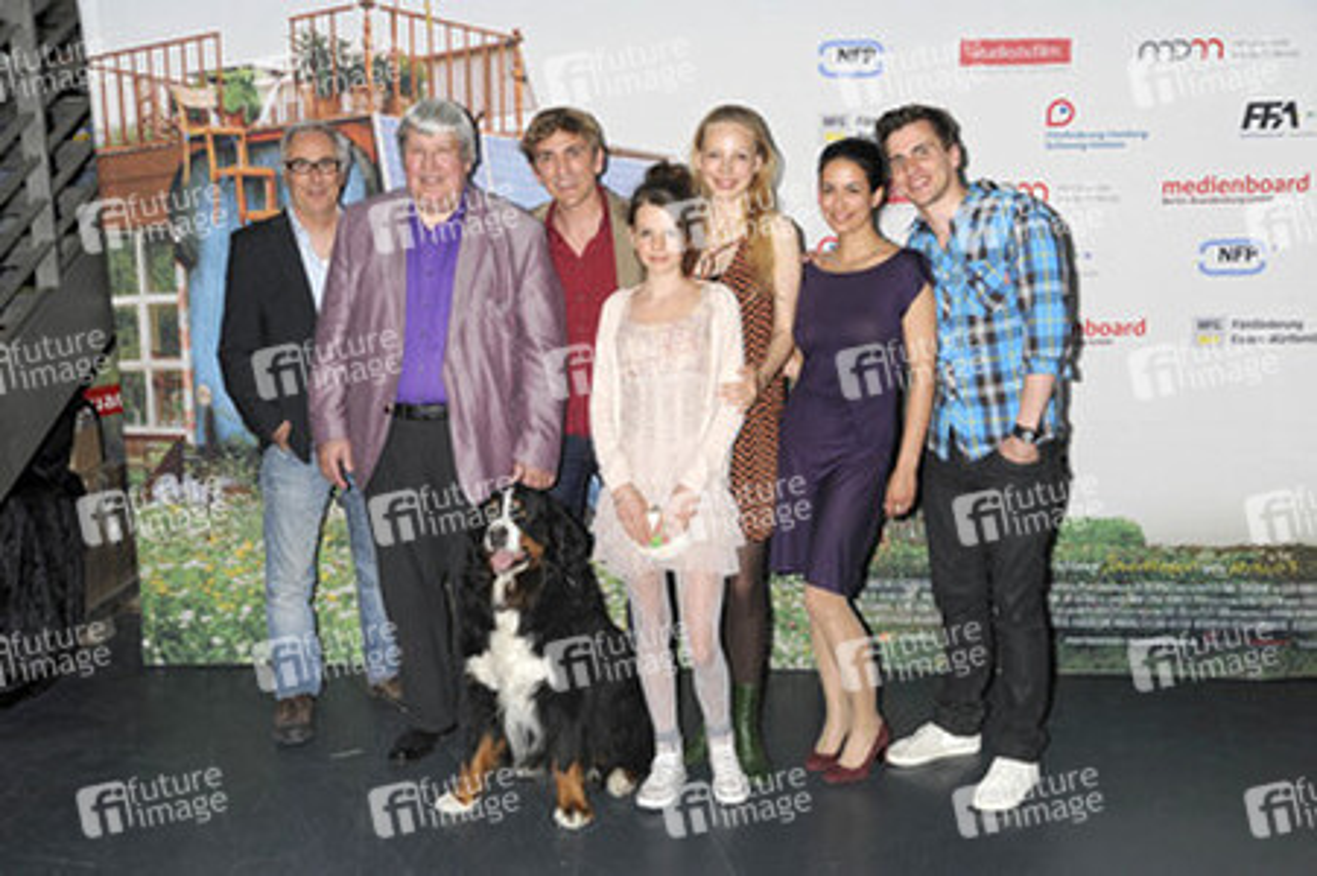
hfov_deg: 48.5
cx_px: 658
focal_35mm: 40
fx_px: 1462
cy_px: 438
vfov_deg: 33.4
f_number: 5.6
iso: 500
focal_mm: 40
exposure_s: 1/200
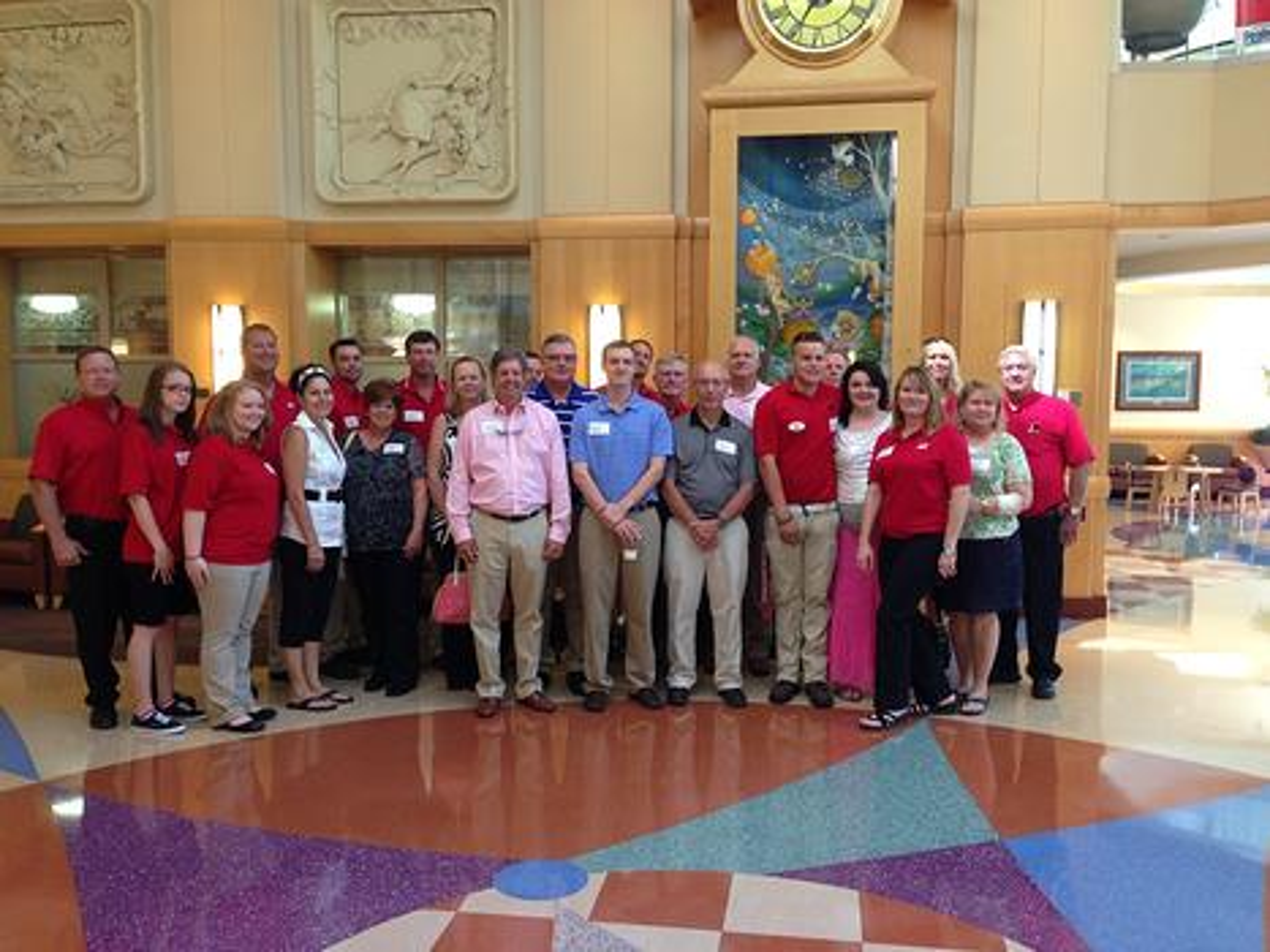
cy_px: 476
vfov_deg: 42.9
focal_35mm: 33
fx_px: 1210
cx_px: 635
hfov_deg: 55.4
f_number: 2.4
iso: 80
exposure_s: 1/20
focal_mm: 4.13
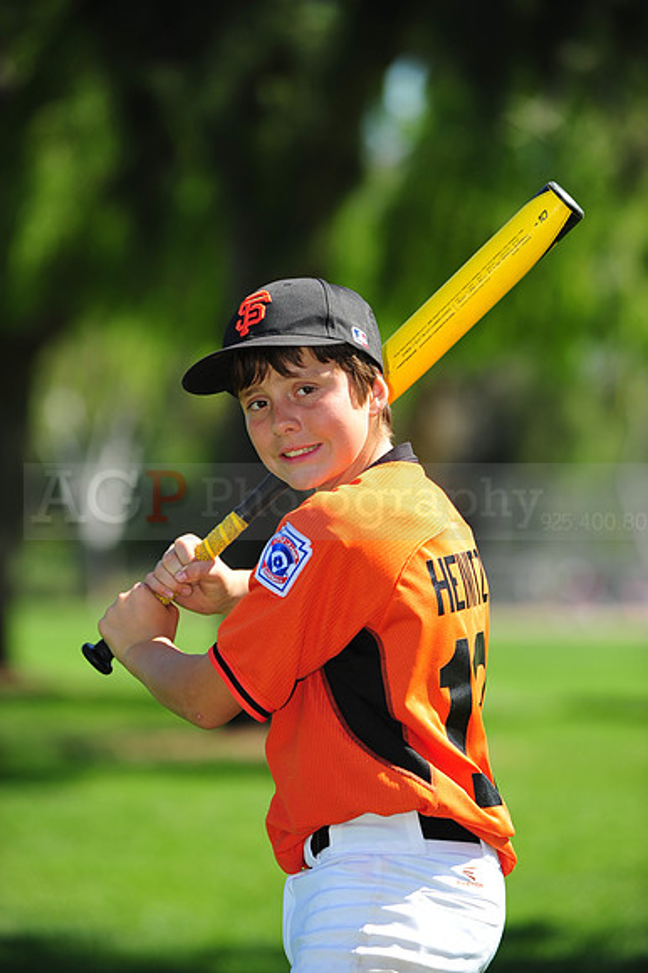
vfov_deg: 11.8
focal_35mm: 175
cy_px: 486
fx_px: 4730
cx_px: 324
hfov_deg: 7.8
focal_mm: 175
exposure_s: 1/1000
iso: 200
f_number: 4.5
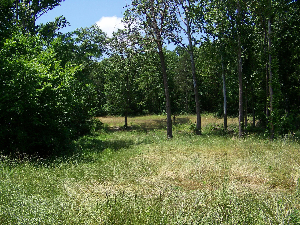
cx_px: 152
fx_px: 321
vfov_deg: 38.7
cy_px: 115
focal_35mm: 37
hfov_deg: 50.1
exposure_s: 1/640
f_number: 2.8
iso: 64
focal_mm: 5.85
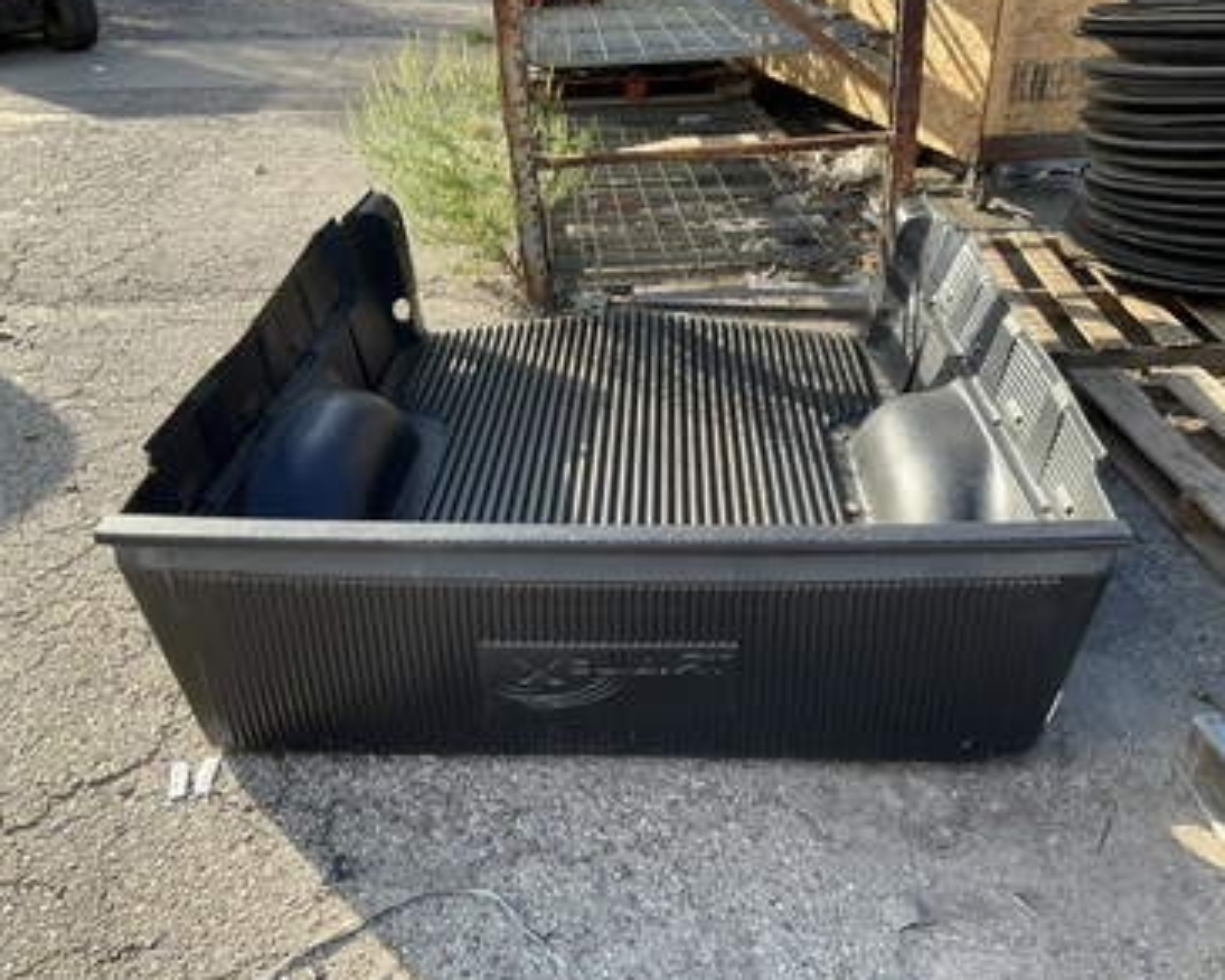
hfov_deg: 57.2
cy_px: 483
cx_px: 634
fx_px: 1124
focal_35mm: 31
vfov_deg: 47.1
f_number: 1.8
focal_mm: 3
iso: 25
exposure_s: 1/261
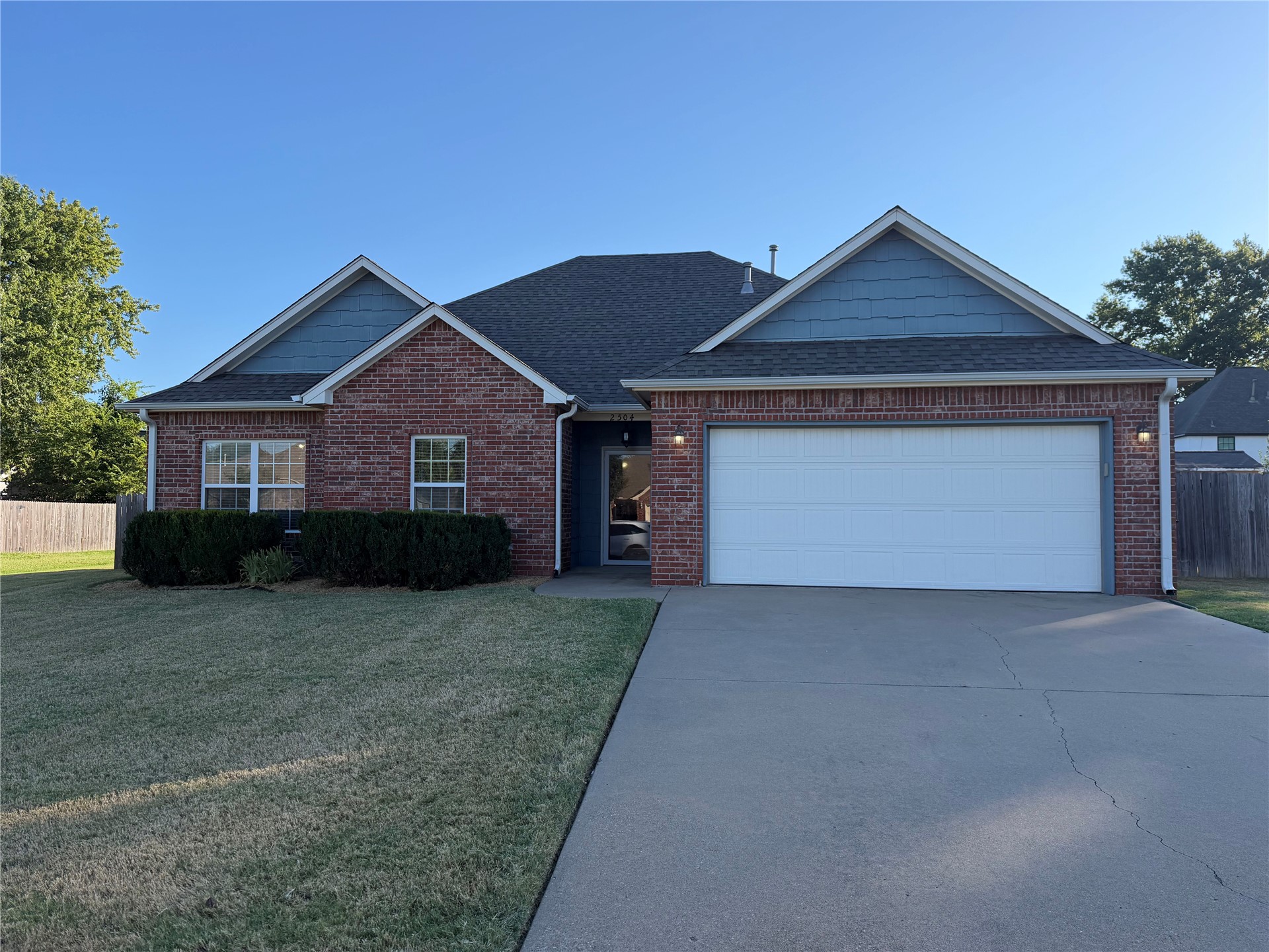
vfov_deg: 56.8
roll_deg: -0.2
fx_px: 880
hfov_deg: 71.6
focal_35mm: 24
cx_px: 634
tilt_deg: +2.0
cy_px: 476
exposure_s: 1/2801
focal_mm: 6.76
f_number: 1.78
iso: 100
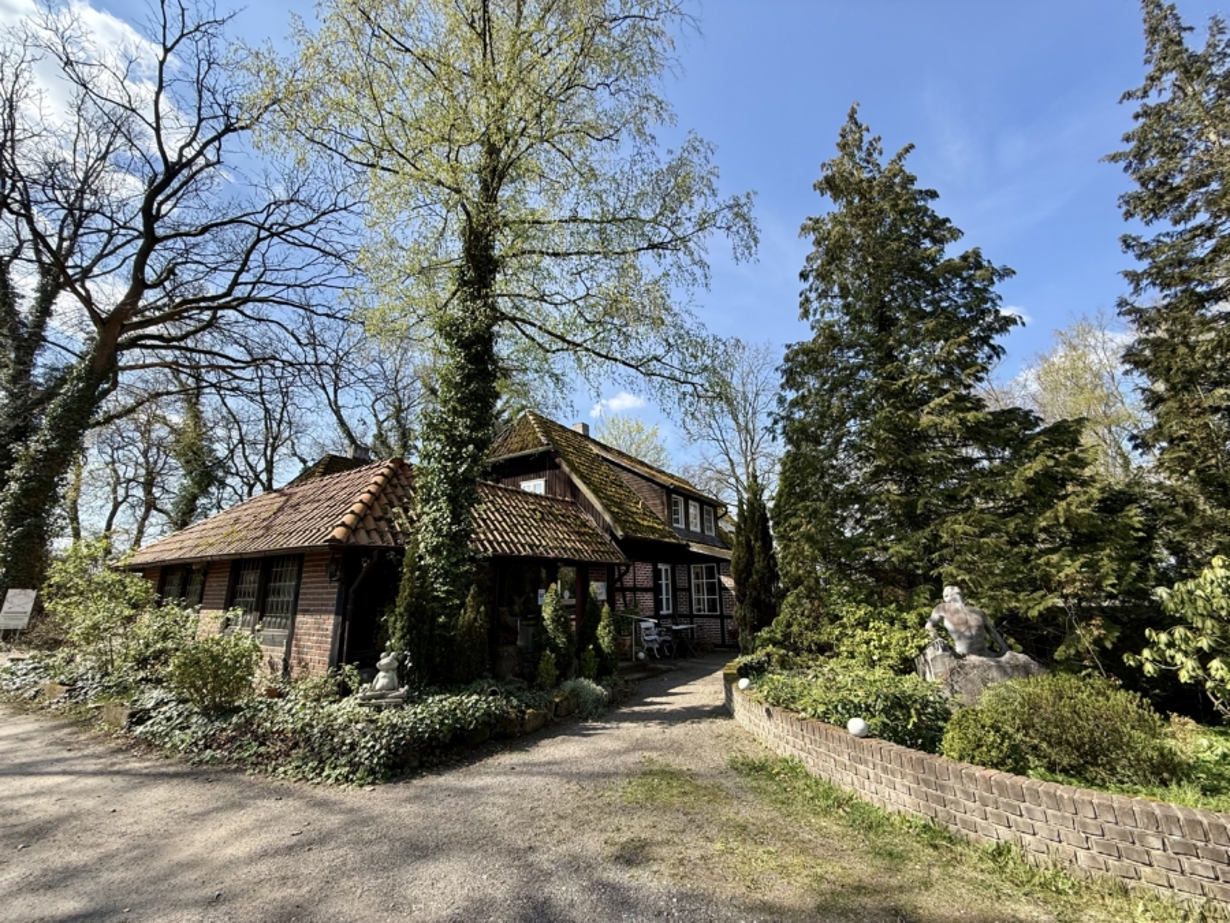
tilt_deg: +14.7
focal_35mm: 14
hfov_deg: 102.1
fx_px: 497
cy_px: 462
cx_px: 615
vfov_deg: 85.7
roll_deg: +1.0
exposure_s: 1/799
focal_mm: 2.22
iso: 50
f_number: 2.2
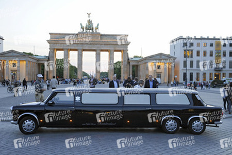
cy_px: 78
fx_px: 309
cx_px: 116
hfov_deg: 41.1
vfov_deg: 28.1
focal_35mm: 48
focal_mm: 48
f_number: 5
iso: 1250
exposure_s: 1/80
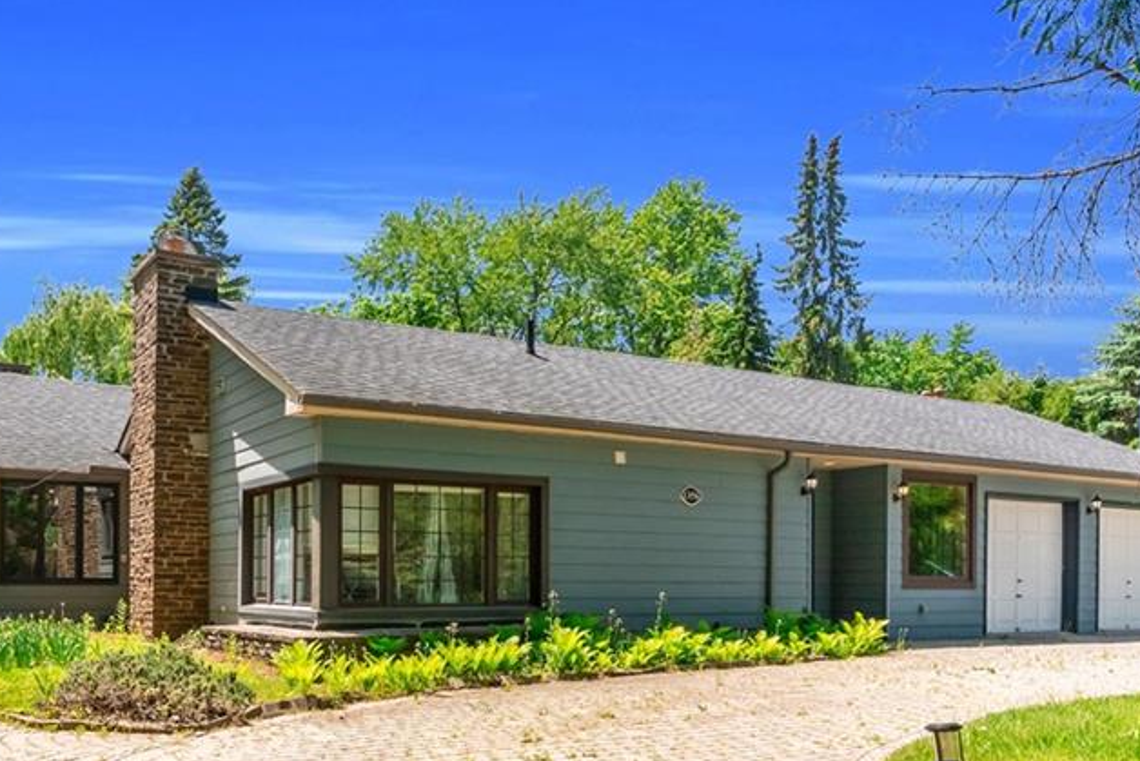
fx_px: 982
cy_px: 584
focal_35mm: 31
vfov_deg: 40.9
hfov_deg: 58.4
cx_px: 350
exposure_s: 1/1600
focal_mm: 19
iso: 800
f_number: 8
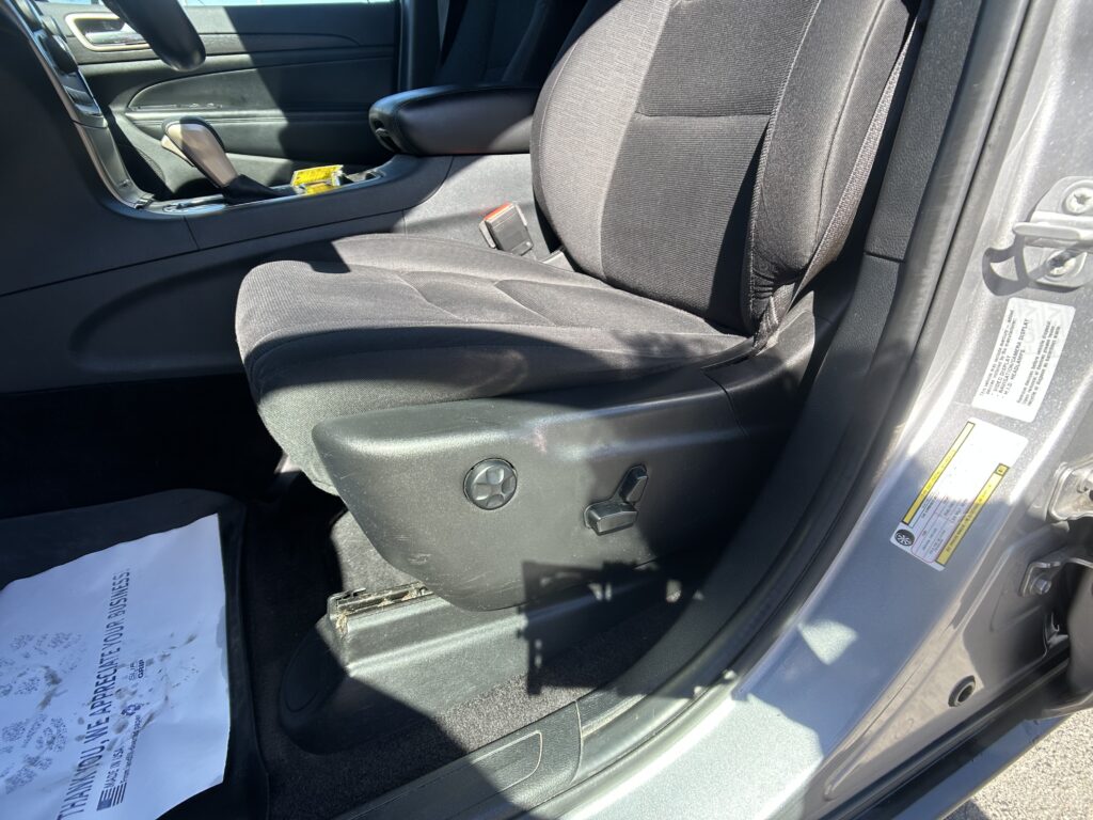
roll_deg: +1.3
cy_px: 410
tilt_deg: -25.6
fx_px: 821
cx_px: 546
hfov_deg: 67.3
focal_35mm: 26
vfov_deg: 53.1
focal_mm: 5.7
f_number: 1.5
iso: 50
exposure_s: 1/351
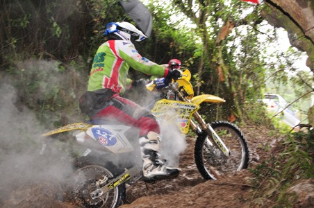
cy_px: 104
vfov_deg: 26.4
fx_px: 444
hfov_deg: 38.9
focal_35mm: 51
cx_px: 157
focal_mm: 34
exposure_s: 1/100
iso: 400
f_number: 4.2
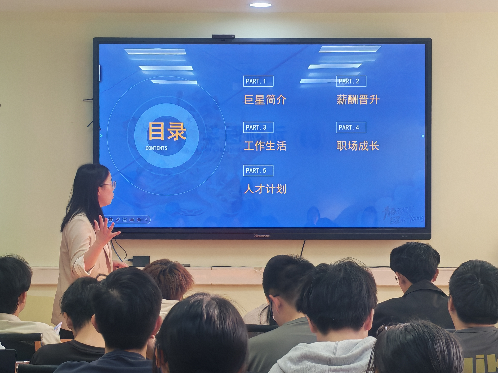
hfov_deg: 20.2
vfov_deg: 15.2
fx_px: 1395
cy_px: 186
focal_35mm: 97
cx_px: 249
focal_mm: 6.12
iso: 1000
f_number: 1.9
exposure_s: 1/100
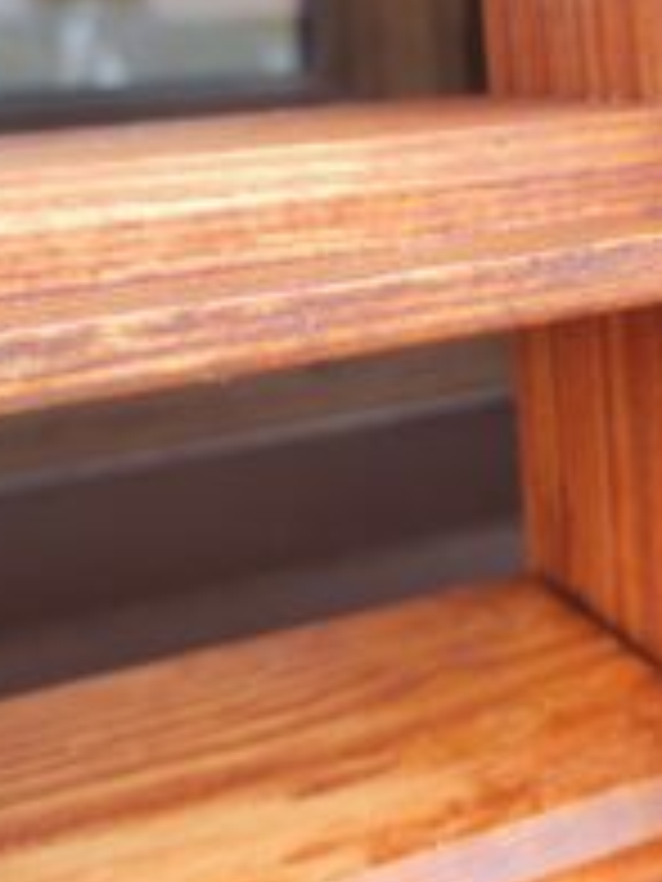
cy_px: 234
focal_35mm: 51
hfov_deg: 27.7
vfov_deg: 36.7
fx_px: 1300
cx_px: 570
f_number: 1.79
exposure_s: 1/100
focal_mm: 4.7
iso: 133
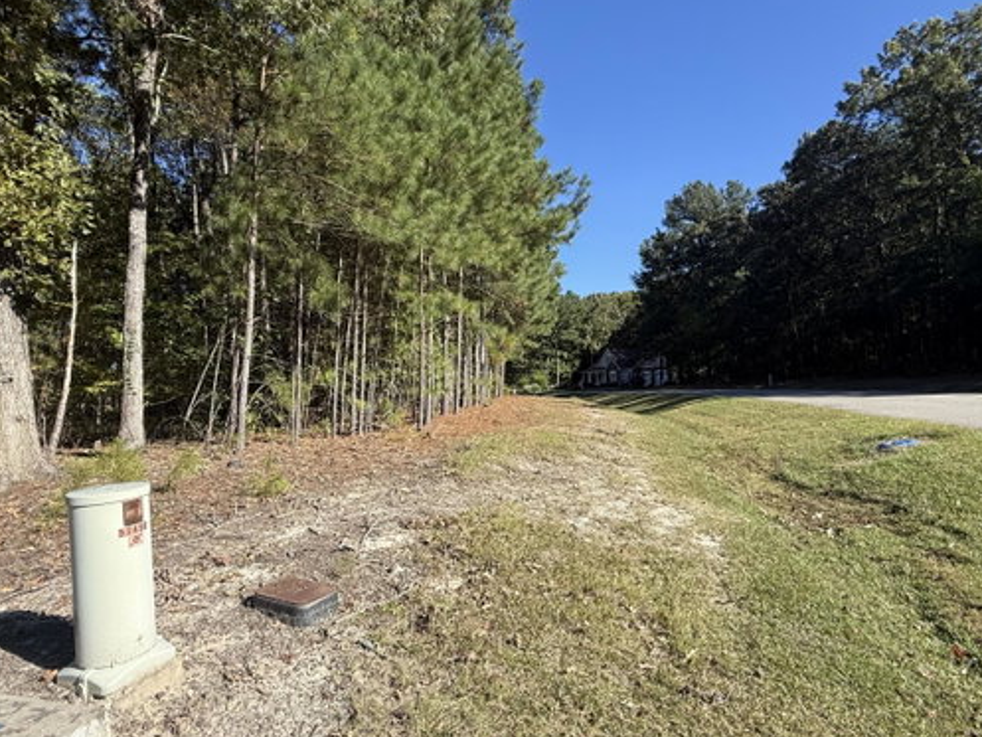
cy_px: 385
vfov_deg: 71.6
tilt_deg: +5.4
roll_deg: +3.4
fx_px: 511
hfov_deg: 87.7
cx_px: 483
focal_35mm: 18
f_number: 2.2
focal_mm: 2.22
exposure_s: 1/1068
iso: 50
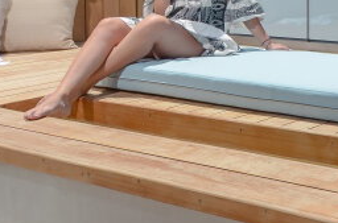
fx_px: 562
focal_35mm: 60
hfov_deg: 24.8
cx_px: 522
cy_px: -50
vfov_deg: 20.8
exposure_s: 1/800
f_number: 5.6
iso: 100
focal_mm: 10
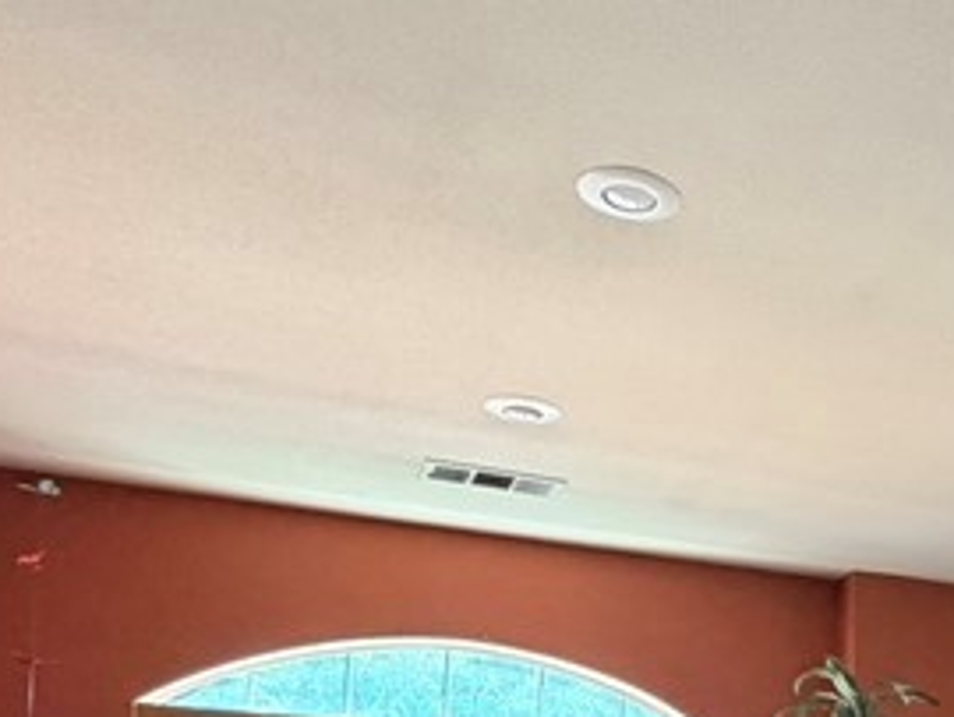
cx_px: 1109
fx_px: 1462
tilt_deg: +2.1
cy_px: 876
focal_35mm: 53
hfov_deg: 31.1
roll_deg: +1.3
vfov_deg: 24.7
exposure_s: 1/60
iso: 320
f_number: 2.2
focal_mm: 2.22
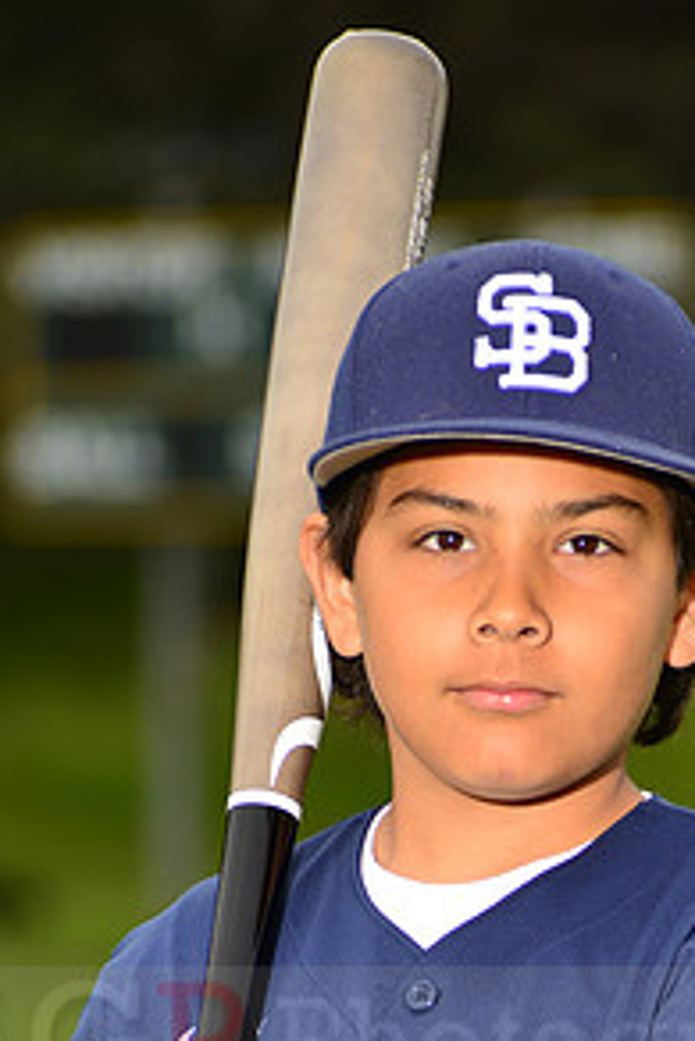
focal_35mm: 368
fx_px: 10643
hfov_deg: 3.7
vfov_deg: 5.6
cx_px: 533
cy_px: 1016
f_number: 6.3
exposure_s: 1/200
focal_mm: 185
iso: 200
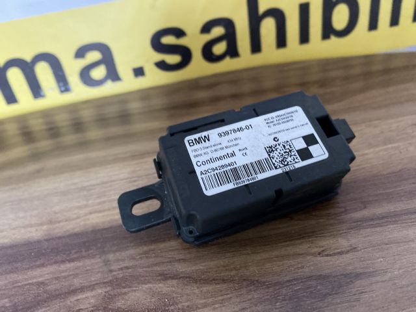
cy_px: 156
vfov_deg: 53.1
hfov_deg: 67.3
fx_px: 312
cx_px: 208
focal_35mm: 26
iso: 500
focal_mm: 4.25
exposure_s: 1/40
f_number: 1.8
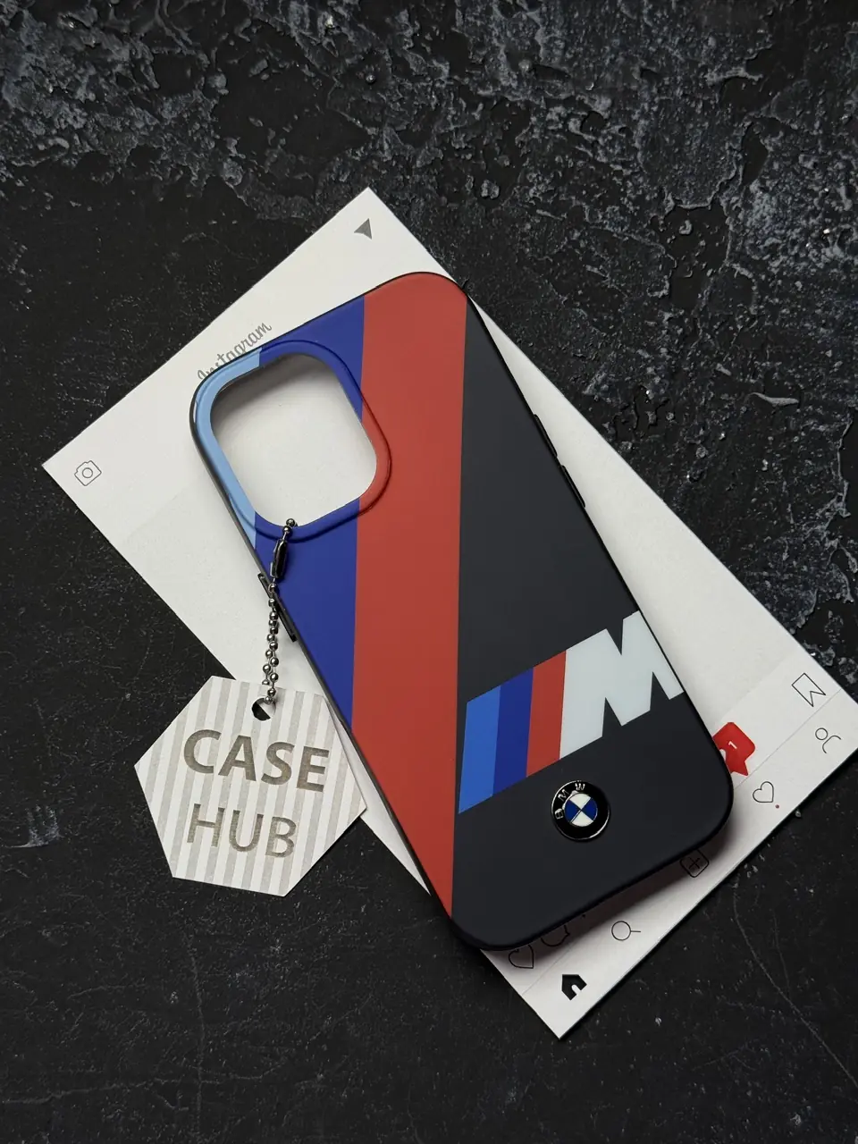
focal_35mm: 48
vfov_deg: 39.7
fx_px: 1586
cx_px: 429
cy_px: 572
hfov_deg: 30.3
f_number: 1.78
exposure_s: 1/3704
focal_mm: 6.76
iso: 64
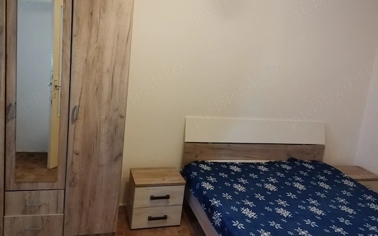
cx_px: 187
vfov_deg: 41.7
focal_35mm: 30
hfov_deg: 62.9
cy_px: 102
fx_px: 309
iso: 3193
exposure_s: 1/100
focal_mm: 6.24
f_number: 1.9
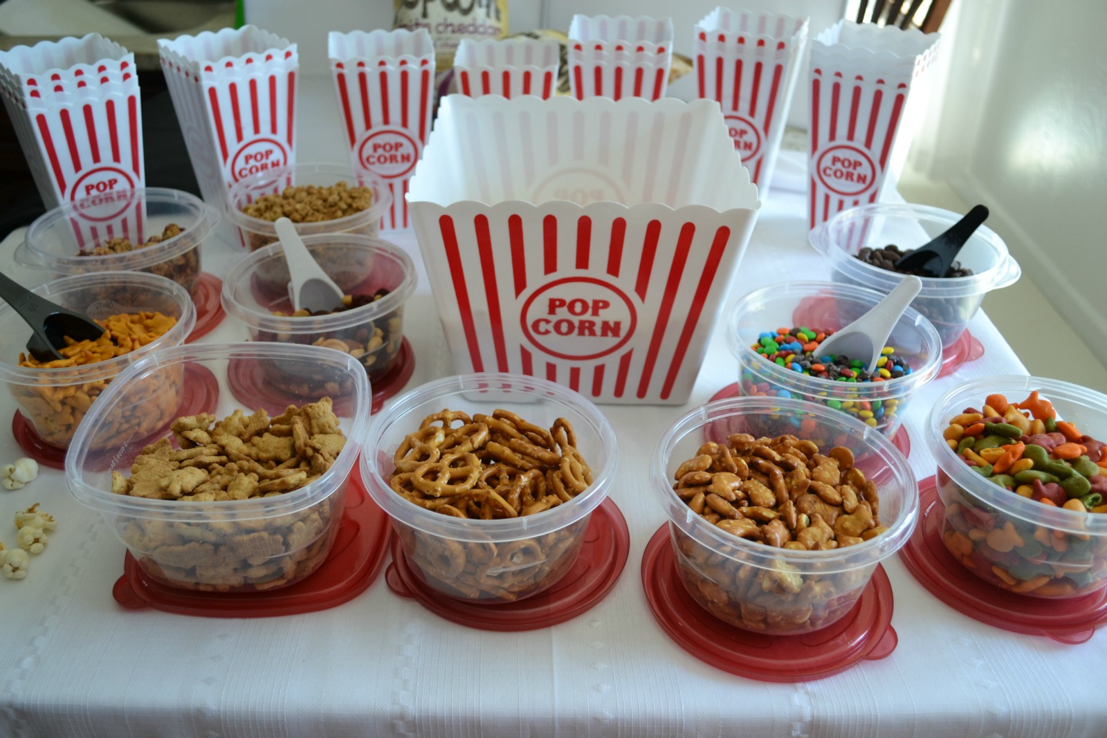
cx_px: 554
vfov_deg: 40.0
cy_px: 369
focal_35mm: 33
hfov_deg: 57.2
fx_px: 1015
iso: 400
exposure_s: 1/60
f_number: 4
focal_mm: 22
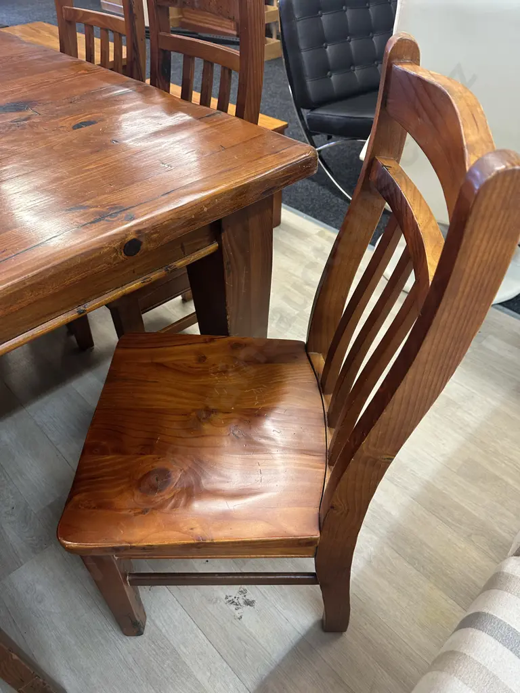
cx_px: 260
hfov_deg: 56.8
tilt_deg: -43.0
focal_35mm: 24
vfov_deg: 71.6
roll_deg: -0.7
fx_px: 481
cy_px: 346
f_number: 1.78
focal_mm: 6.86
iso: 160
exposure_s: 1/50
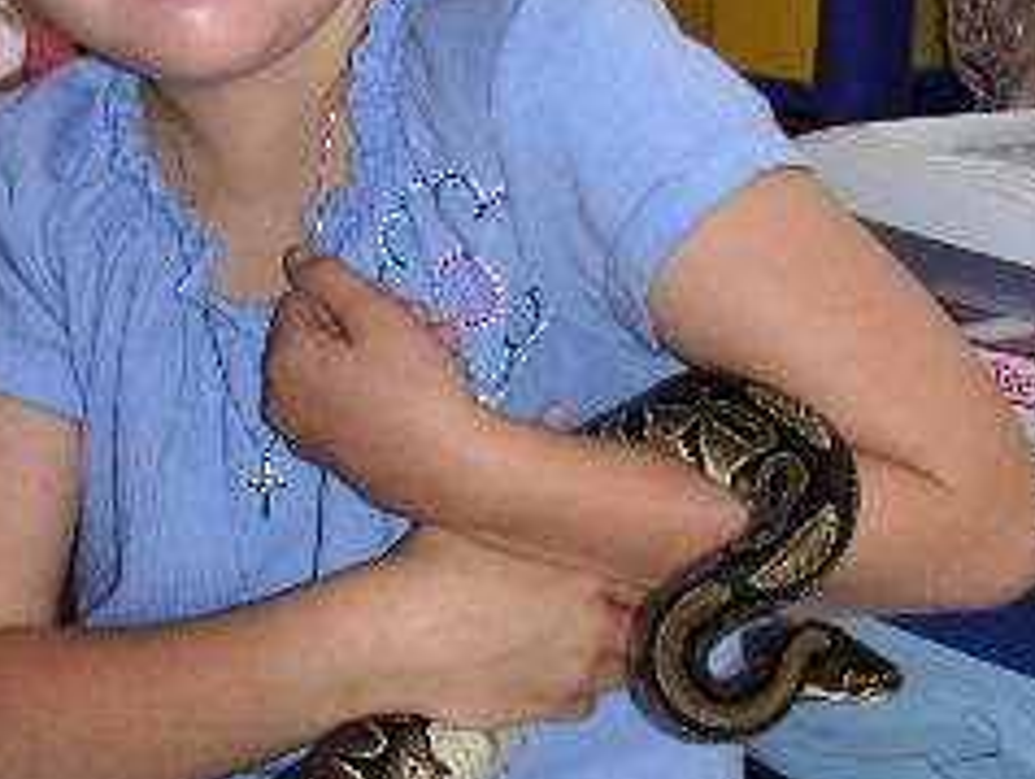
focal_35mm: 102
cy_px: 257
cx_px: 370
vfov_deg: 14.5
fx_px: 3053
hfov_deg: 19.2
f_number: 2.8
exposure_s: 1/45
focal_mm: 6
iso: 160
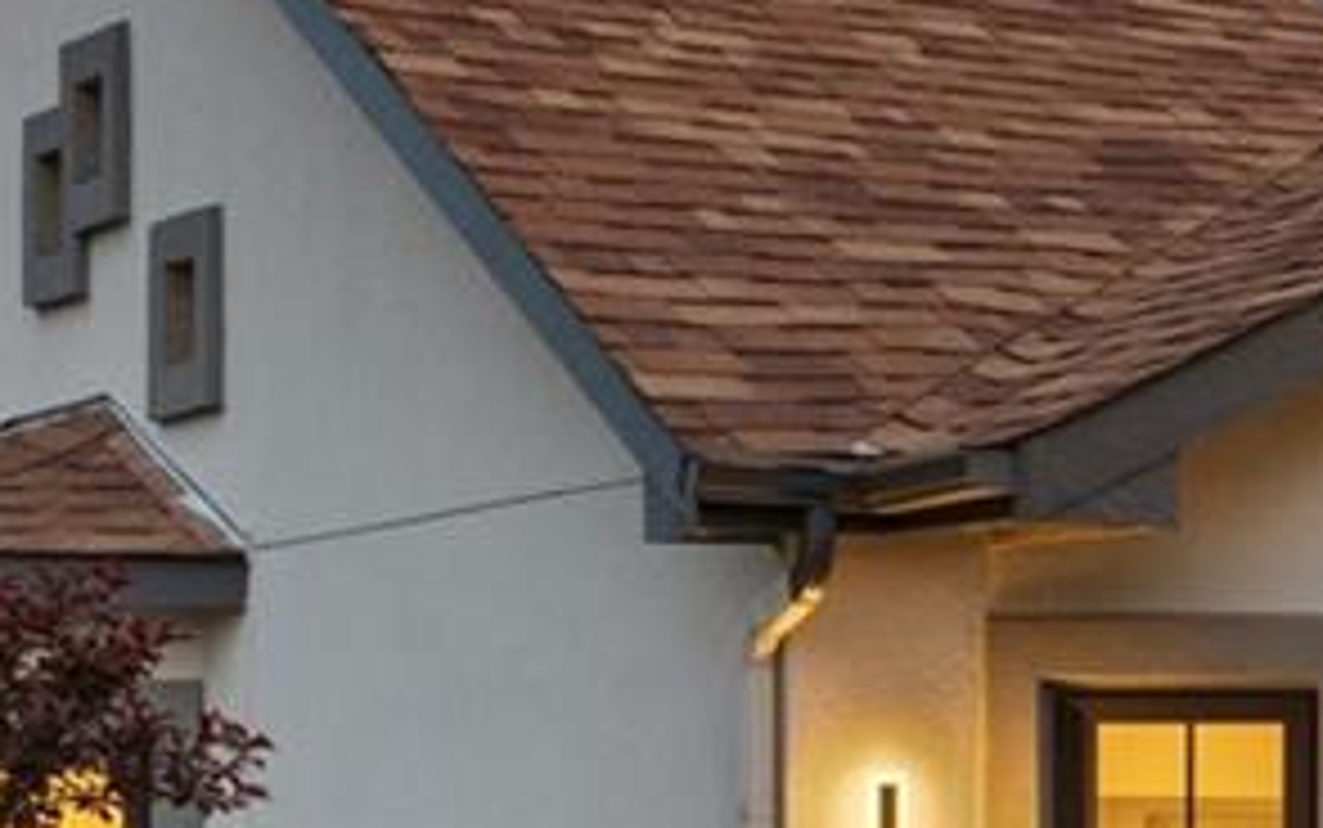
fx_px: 5879
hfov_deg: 11.5
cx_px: 2660
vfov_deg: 8.0
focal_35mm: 163
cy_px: 670
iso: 400
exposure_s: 1
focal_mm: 29
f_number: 9
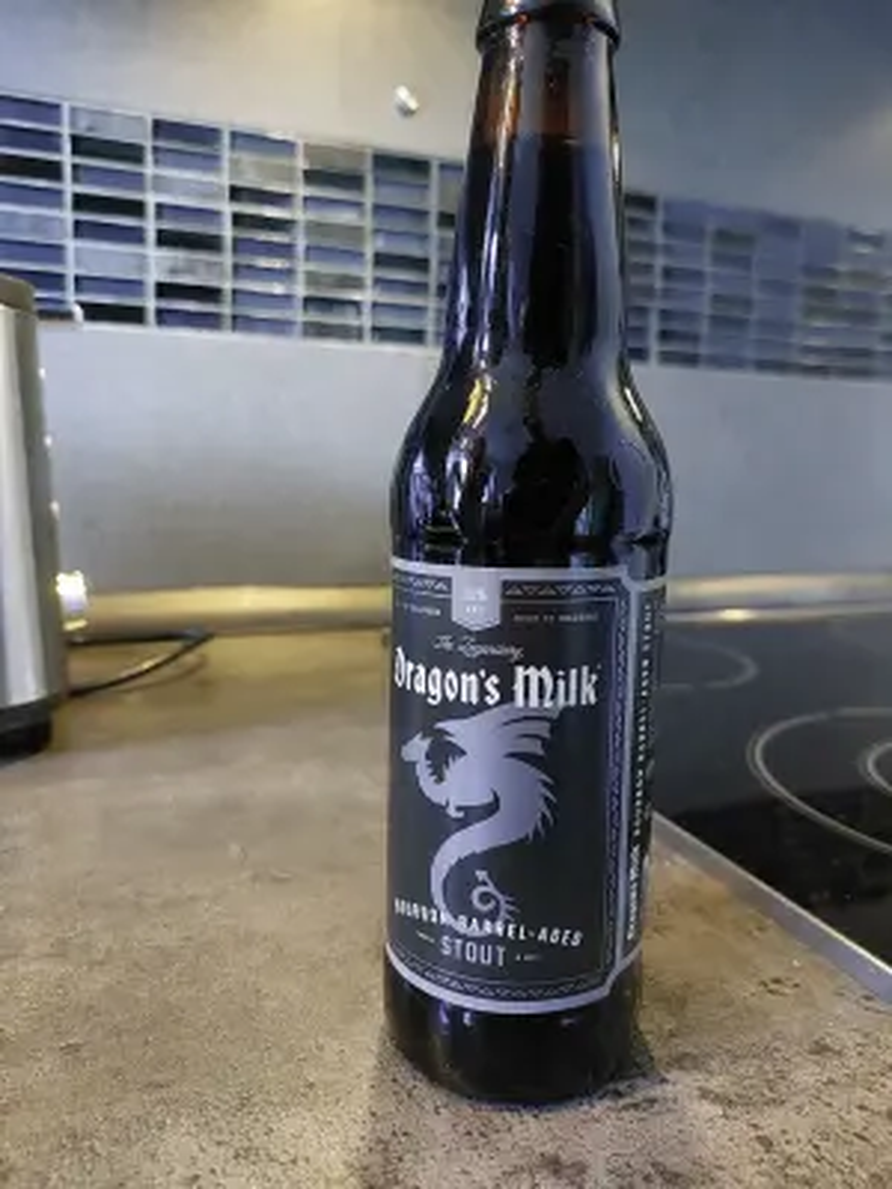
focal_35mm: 24
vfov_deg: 71.6
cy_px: 594
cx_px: 446
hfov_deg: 56.8
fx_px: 825
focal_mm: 5.23
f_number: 1.8
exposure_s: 1/25
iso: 1000
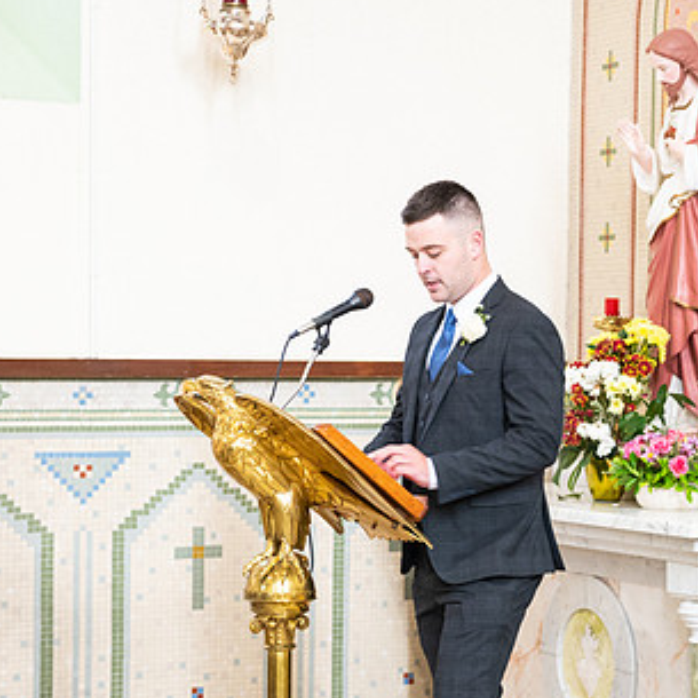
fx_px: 2213
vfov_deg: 17.9
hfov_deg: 17.8
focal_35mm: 97
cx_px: 538
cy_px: 425
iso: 1000
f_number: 3.5
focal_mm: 60
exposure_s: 1/80
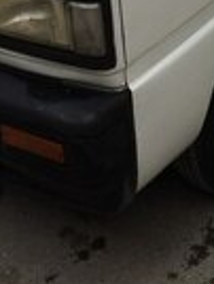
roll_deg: +5.2
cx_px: 186
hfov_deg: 13.8
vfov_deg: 17.3
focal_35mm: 107
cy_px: -76
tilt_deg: -24.0
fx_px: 879
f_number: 2.2
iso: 32
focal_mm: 4.15
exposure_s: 1/483
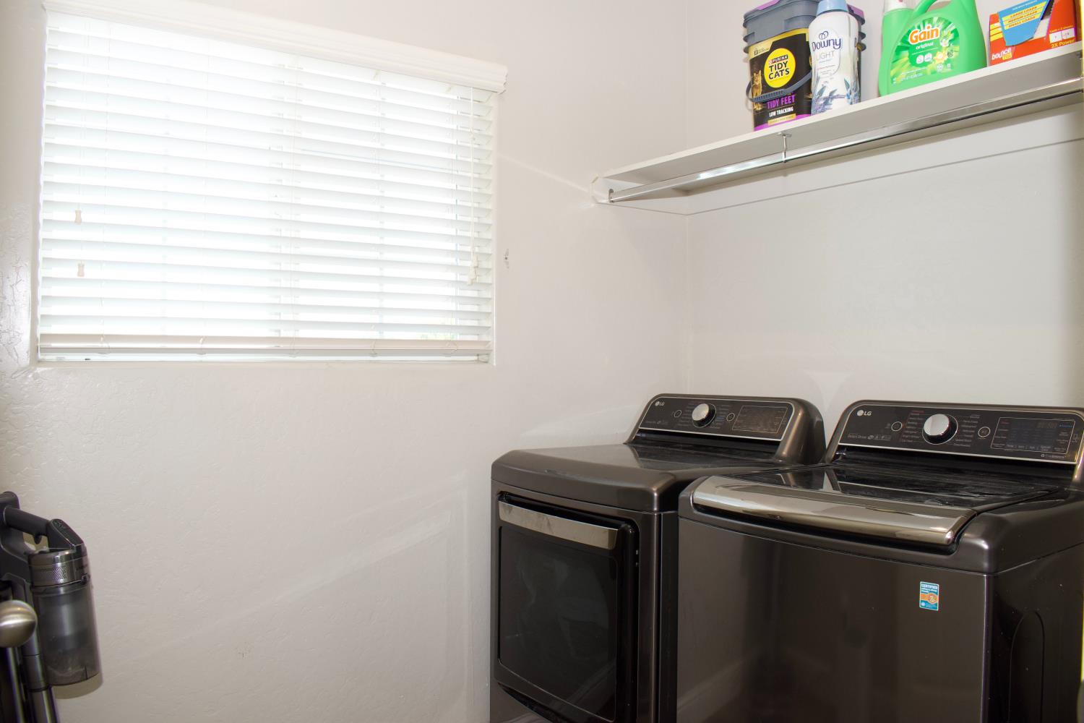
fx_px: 813
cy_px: 362
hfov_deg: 67.4
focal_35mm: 27
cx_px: 542
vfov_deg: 47.9
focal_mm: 18
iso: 800
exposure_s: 1/60
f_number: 8
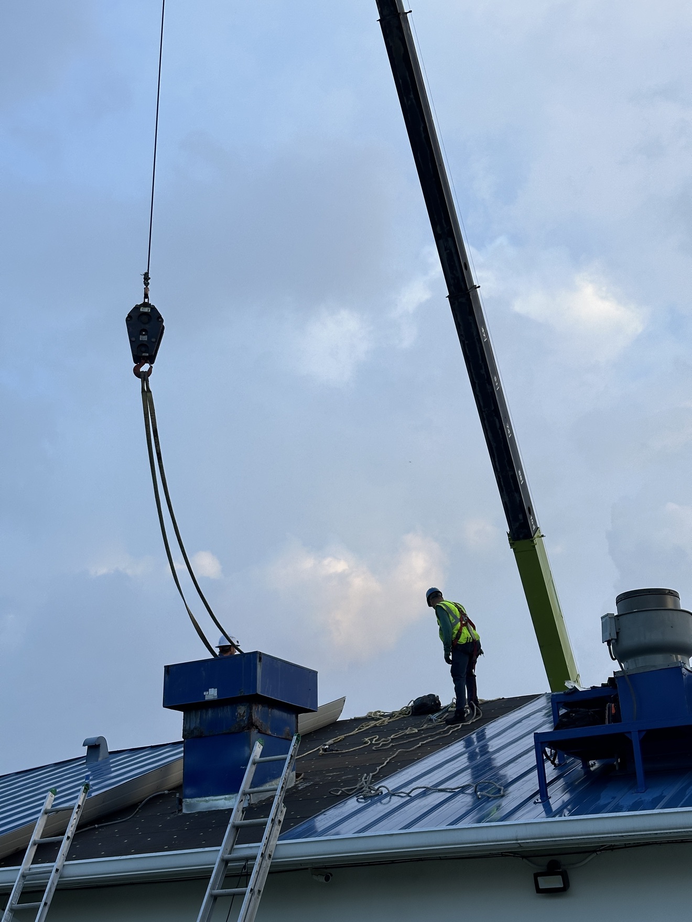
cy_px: 461
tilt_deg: +22.3
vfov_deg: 39.7
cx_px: 346
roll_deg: +0.7
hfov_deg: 30.3
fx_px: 1279
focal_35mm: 48
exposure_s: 1/334
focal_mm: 6.86
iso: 64
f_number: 1.78
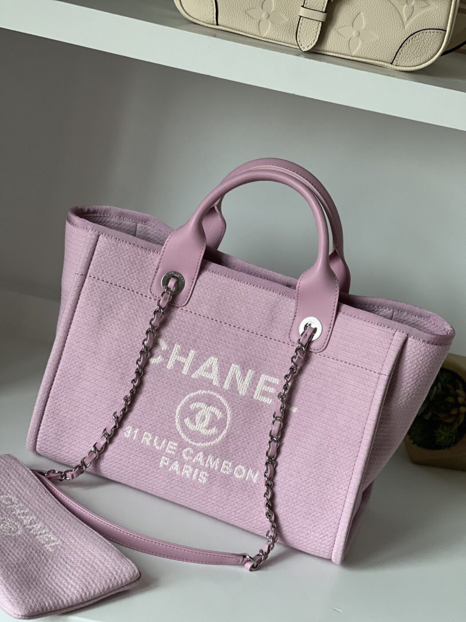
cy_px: 311
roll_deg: -14.4
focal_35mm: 77
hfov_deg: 19.1
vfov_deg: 25.3
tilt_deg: -20.1
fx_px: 1382
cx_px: 233
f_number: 2.8
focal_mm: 9
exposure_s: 1/121
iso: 250
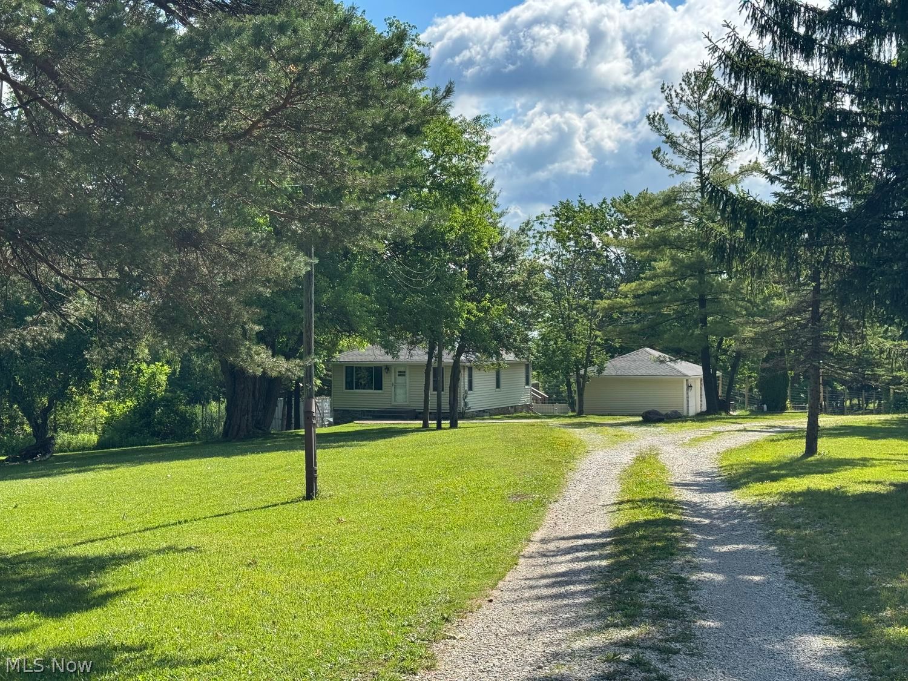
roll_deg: -0.1
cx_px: 454
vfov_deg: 30.3
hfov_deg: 39.7
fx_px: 1259
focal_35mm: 48
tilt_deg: -0.6
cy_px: 340
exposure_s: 1/3096
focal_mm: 6.76
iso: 64
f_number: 1.78
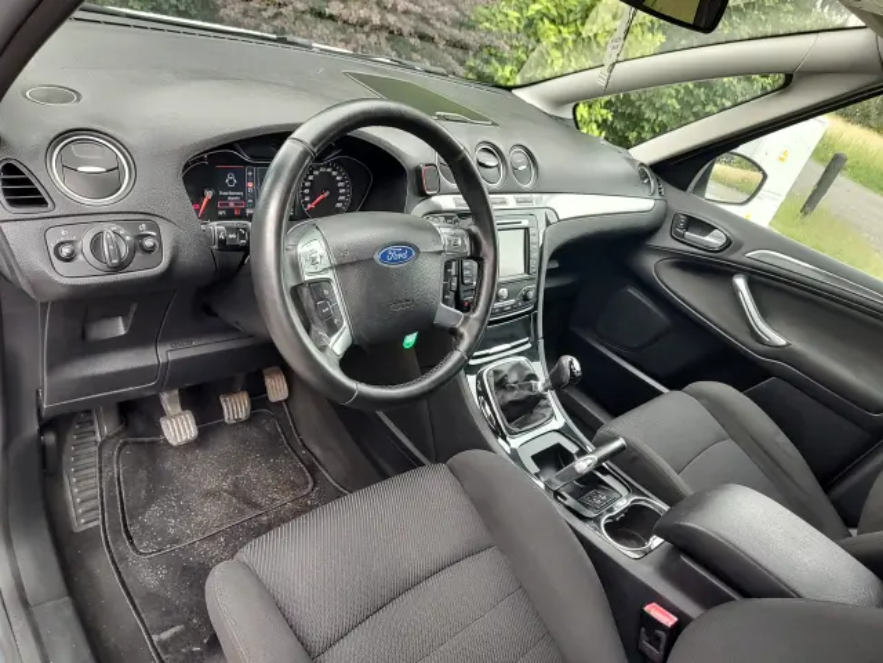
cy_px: 332
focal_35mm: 23
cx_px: 442
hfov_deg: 73.9
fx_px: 587
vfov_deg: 58.9
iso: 115
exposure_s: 1/100
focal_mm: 5.56
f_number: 1.8
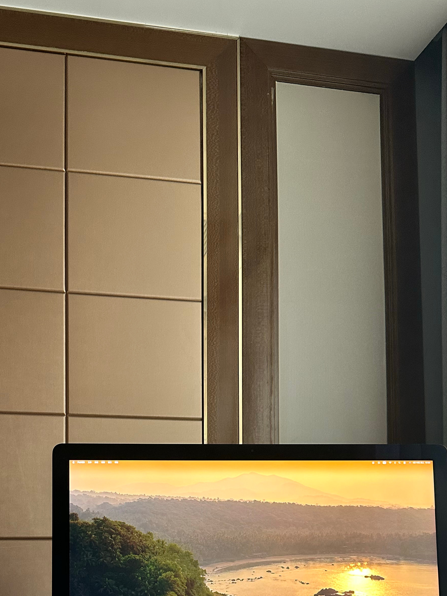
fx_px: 706
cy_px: 494
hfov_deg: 34.6
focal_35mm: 41
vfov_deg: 43.2
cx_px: 132
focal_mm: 6.86
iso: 320
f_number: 1.78
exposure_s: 1/60
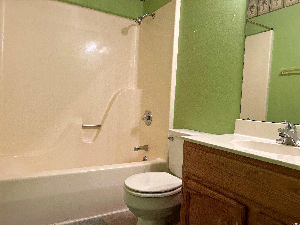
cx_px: 150
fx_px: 225
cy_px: 112
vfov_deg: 53.1
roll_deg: -2.3
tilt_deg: -1.8
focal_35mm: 26
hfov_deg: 67.3
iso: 200
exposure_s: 1/60
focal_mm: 5.7
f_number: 1.5
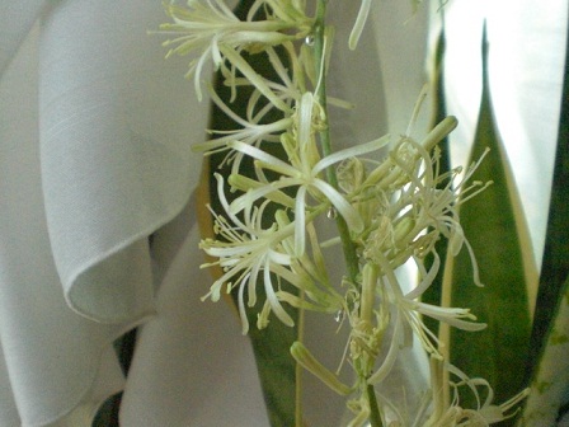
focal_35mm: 38
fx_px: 625
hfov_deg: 49.0
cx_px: 284
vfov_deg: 37.7
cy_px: 214
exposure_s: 1/40
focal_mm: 6.3
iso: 800
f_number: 3.1
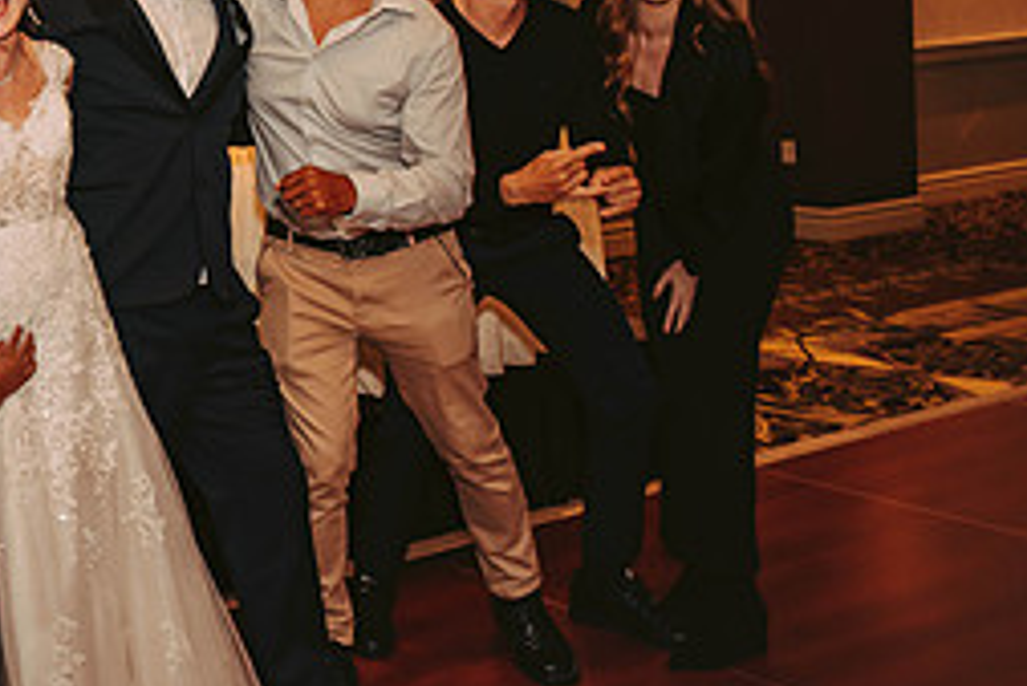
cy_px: 87
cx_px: -134
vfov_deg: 24.1
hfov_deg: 31.6
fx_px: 1570
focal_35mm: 55
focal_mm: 24
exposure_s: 1/125
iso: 800
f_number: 2.8
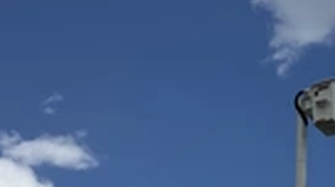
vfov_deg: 12.3
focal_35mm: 93
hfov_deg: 22.5
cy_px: 290
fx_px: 825
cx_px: 296
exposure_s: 1/4065
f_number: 1.8
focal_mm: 3
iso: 25
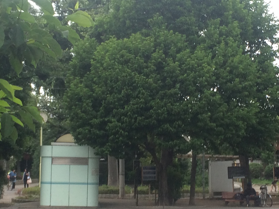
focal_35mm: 91
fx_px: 733
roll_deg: +1.2
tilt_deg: +1.4
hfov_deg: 21.5
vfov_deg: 16.2
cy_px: 129
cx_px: 164
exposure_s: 1/60
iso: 50
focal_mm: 4.15
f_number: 2.2
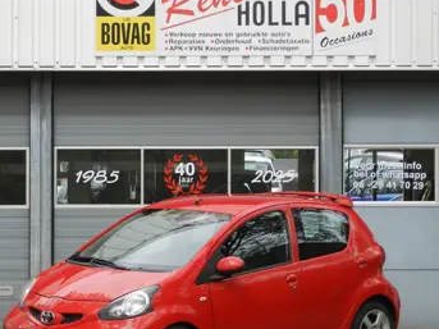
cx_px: 204
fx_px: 1775
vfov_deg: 10.6
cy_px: 175
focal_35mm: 140
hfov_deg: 14.1
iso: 160
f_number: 4.6
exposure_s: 1/250
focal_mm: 17.7
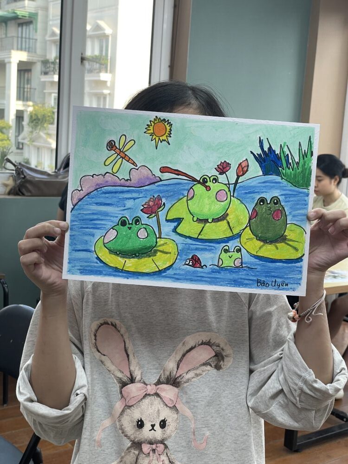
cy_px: 232
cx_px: 174
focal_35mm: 52
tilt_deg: -7.8
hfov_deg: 28.0
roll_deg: -3.8
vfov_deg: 36.8
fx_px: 697
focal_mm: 6
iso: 50
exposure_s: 1/100
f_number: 2
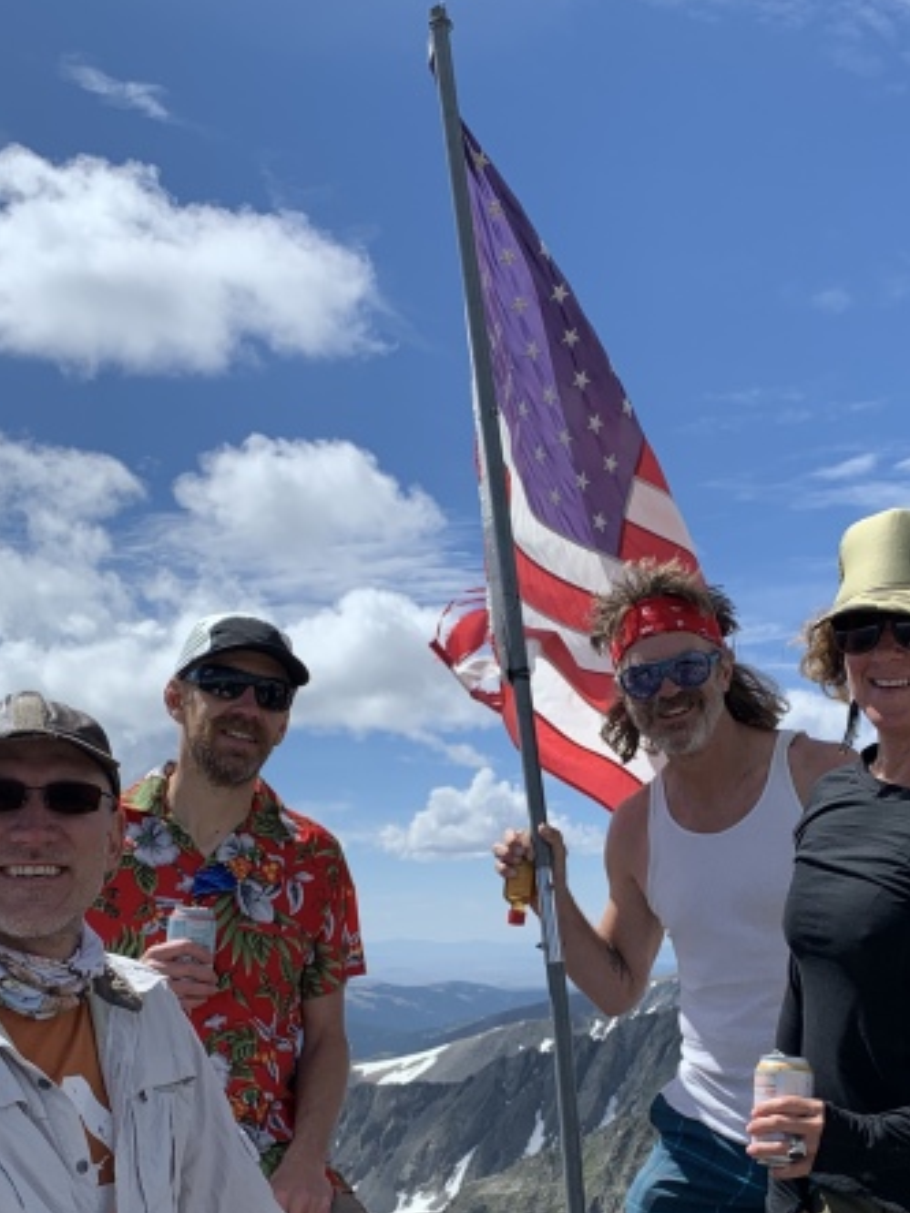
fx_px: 1753
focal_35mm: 50
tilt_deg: +4.9
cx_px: 522
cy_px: 911
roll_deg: +2.2
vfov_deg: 37.3
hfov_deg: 29.1
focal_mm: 4.25
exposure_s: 1/2481
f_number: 1.8
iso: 25
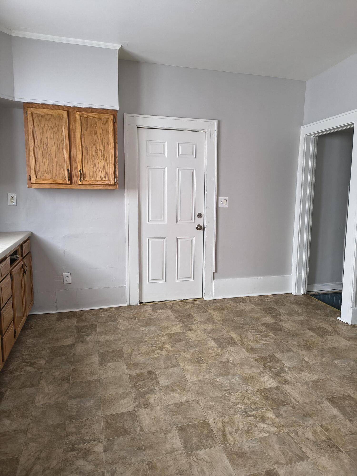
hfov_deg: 56.8
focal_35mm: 24
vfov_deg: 71.6
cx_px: 178
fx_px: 330
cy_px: 238
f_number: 1.8
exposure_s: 1/60
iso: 1575
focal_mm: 5.56
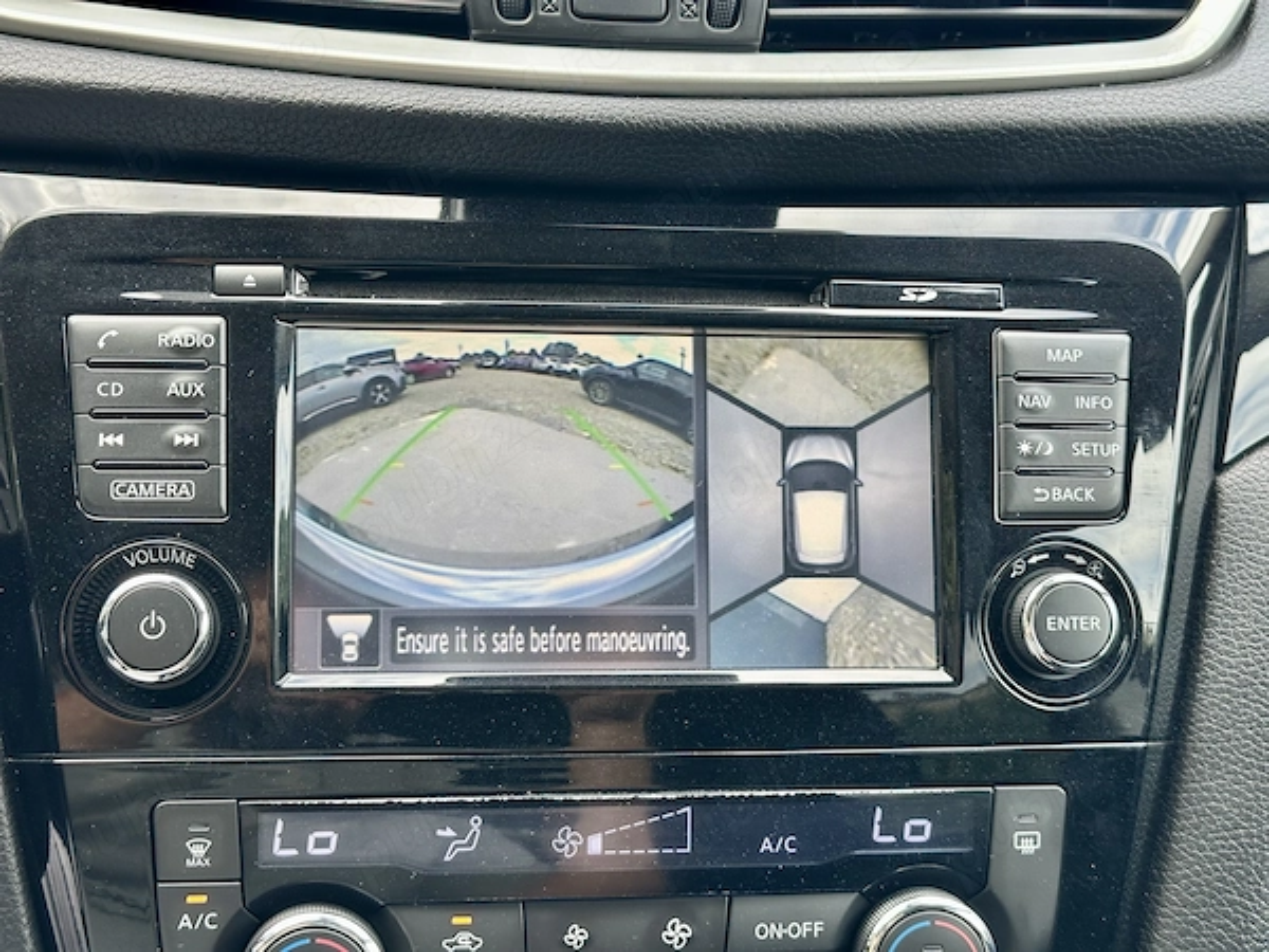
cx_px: 634
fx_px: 1760
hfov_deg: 39.7
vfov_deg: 30.3
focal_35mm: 48
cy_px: 476
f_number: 1.78
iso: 64
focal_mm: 6.86
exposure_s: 1/121
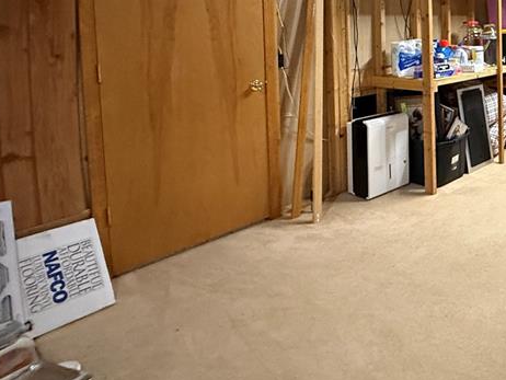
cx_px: 543
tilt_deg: -4.5
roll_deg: -0.6
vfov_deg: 42.5
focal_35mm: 31
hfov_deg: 45.5
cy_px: 53
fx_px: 453
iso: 800
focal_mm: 2.22
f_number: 2.2
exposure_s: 1/60
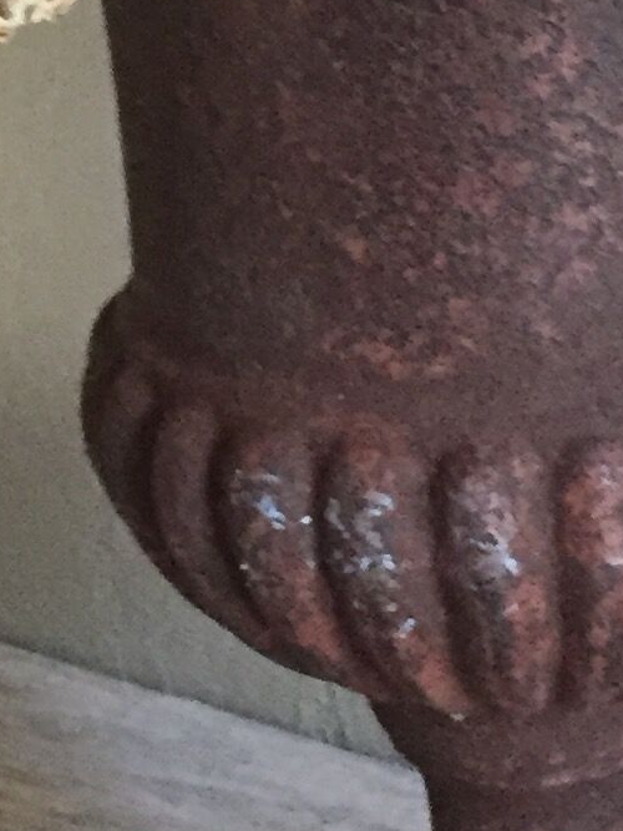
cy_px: -75
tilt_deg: -12.3
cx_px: 619
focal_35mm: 142
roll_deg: +1.7
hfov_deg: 10.4
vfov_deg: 13.6
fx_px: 3409
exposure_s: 1/17
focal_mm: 4.15
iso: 320
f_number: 2.2
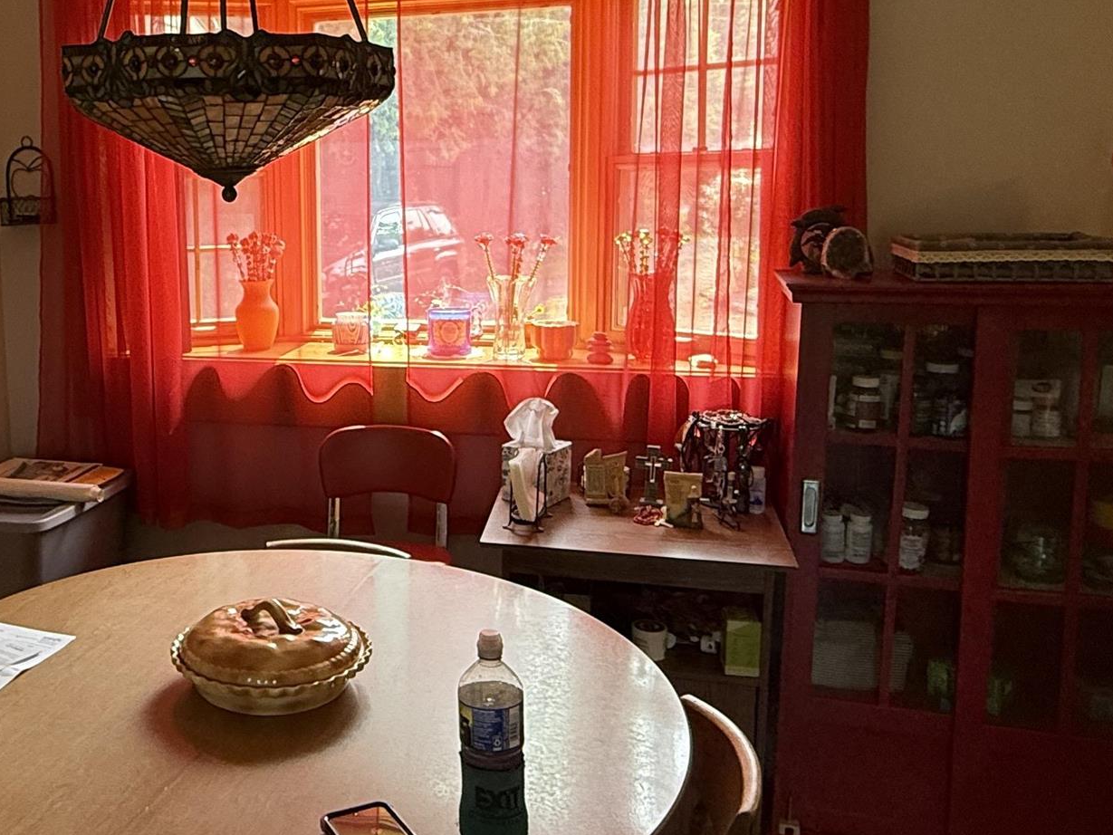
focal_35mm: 35
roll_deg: +1.0
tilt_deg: -7.3
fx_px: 1125
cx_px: 301
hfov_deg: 50.8
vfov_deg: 40.5
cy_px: 331
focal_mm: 2.22
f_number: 2.2
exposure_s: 1/120
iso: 160
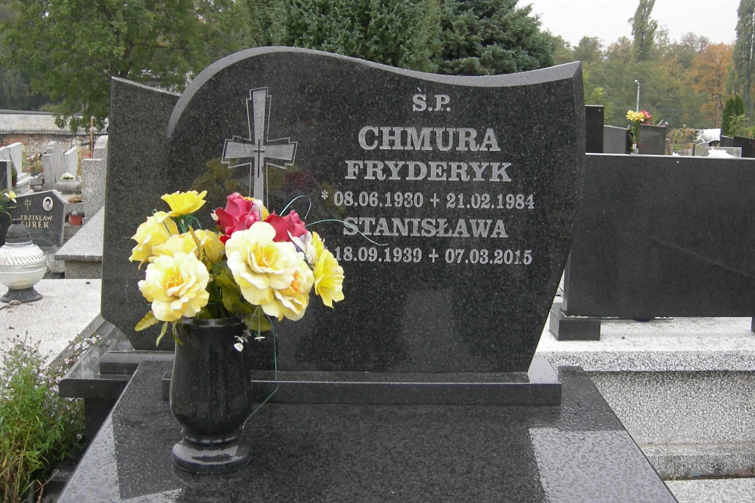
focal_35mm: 46
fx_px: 965
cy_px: 177
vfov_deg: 29.1
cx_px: 425
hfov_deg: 42.7
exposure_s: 1/60
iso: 64
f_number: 3
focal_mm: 7.5
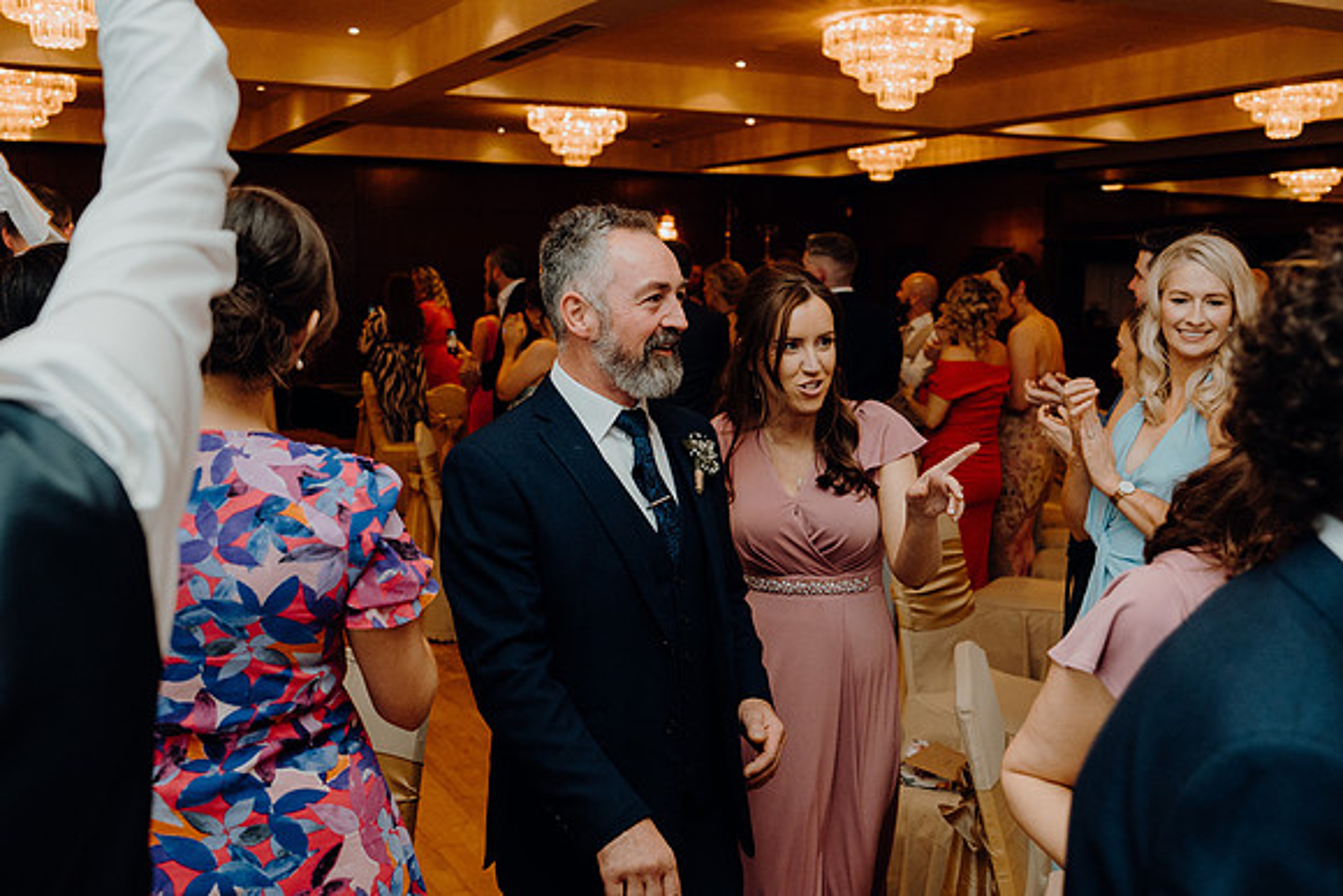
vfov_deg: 36.9
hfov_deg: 53.1
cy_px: 448
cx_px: 672
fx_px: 1343
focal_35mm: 36
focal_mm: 24
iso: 1250
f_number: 2.8
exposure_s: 1/200
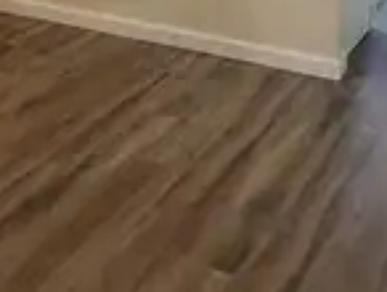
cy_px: -101
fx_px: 795
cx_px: 117
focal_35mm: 71
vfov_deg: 19.0
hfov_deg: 27.1
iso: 160
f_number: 1.8
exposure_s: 1/60
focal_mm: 4.25
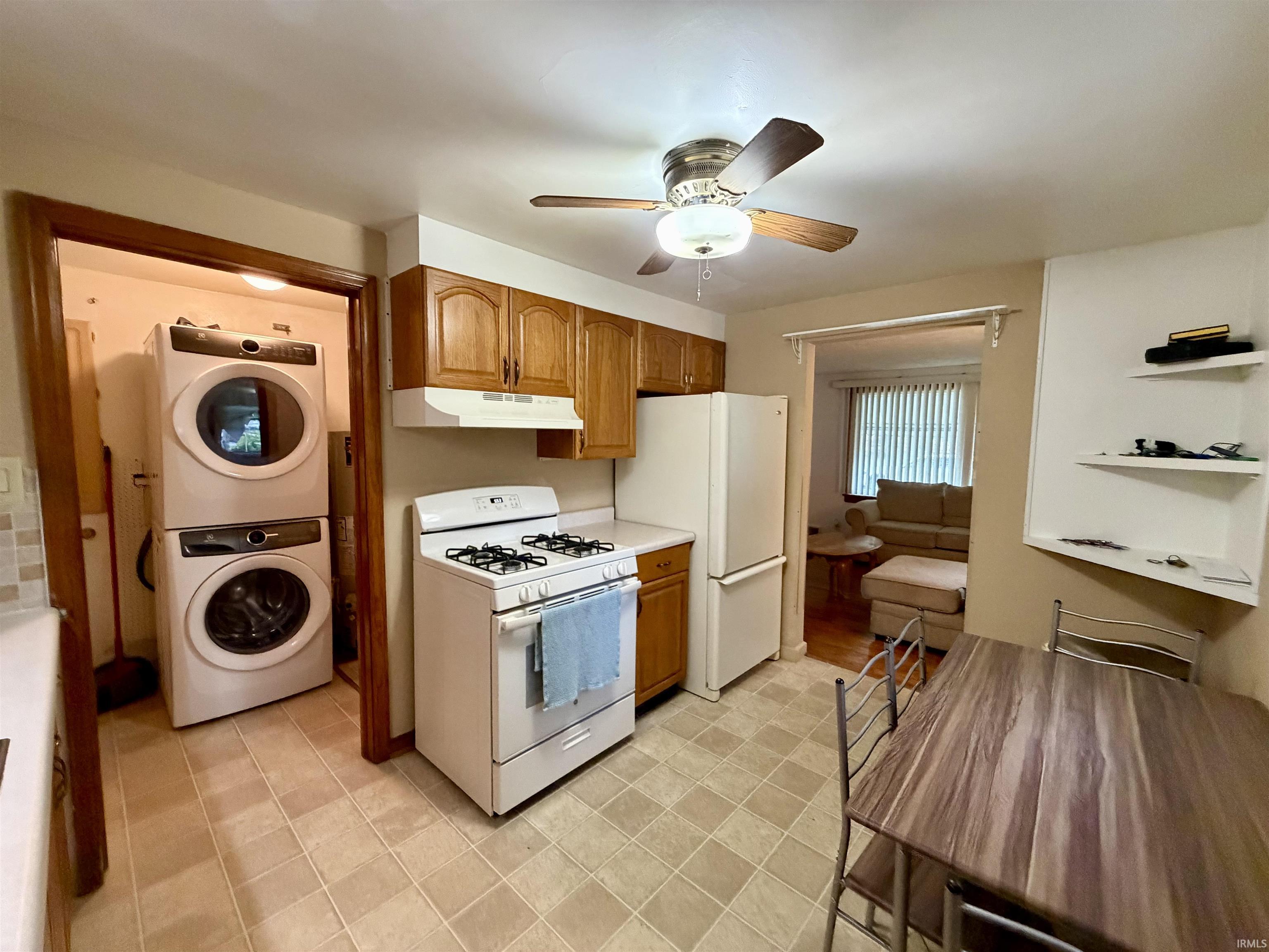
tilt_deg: -5.5
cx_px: 634
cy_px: 476
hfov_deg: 102.1
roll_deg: -0.5
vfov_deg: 85.7
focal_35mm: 14
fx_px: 513
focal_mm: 2.22
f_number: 2.2
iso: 640
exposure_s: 1/60
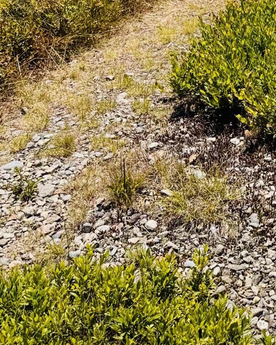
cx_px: 367
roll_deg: +0.4
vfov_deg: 22.6
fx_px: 755
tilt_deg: -11.2
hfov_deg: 19.1
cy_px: -120
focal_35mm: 74
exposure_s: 1/6410
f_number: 1.78
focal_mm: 6.76
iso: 80
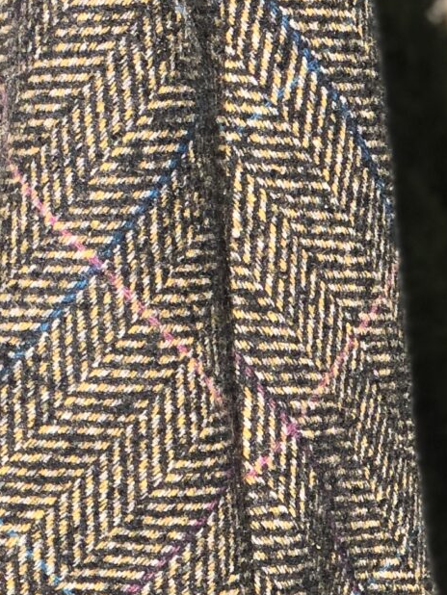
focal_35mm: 236
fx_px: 4061
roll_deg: -0.5
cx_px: -221
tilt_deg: -9.8
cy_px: -60
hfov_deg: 6.2
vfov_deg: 8.3
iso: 20
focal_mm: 6.6
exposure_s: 1/318
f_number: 2.8
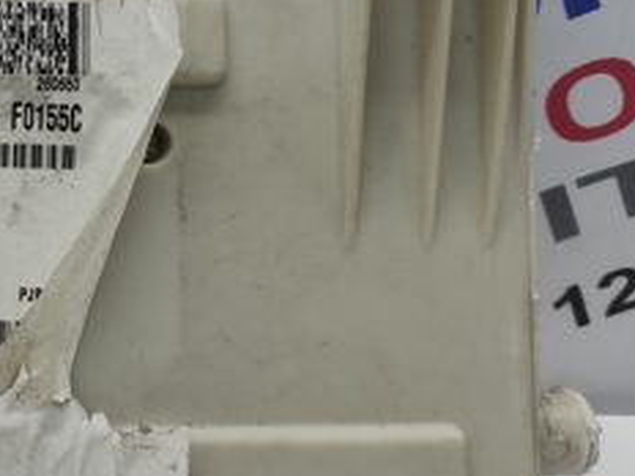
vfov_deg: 21.1
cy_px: 101
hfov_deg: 24.7
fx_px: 1266
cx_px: -181
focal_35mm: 69
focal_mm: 5.43
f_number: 1.89
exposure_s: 1/100
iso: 103
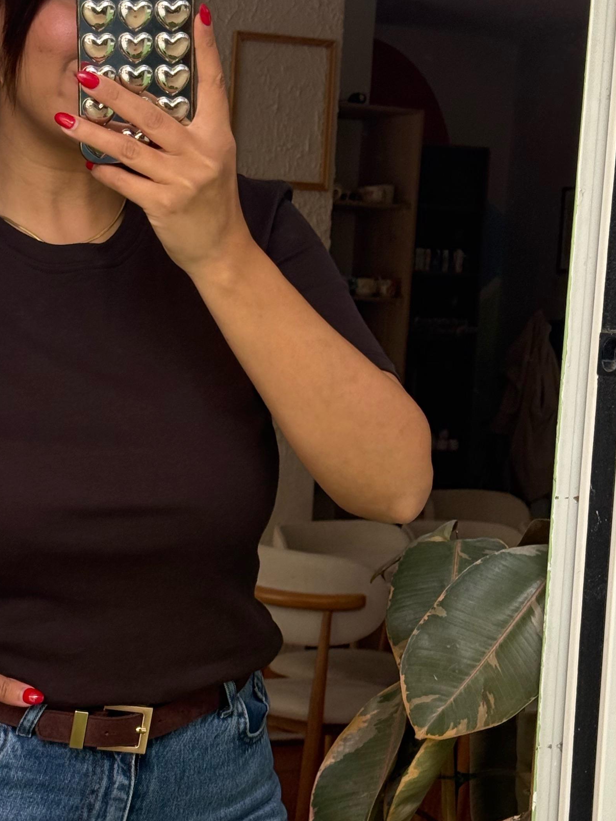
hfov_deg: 15.9
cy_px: 523
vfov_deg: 21.3
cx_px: 61
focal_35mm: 92
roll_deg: -2.2
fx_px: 2183
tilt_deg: -23.2
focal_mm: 6.76
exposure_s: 1/242
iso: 125
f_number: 1.78
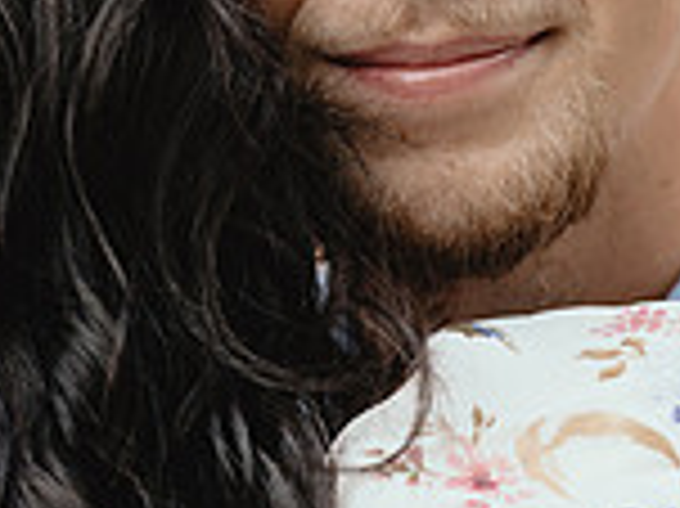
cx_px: 284
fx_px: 4789
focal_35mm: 244
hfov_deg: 8.1
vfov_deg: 6.1
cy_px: 36
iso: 800
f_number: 4.5
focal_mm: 85
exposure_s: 1/250
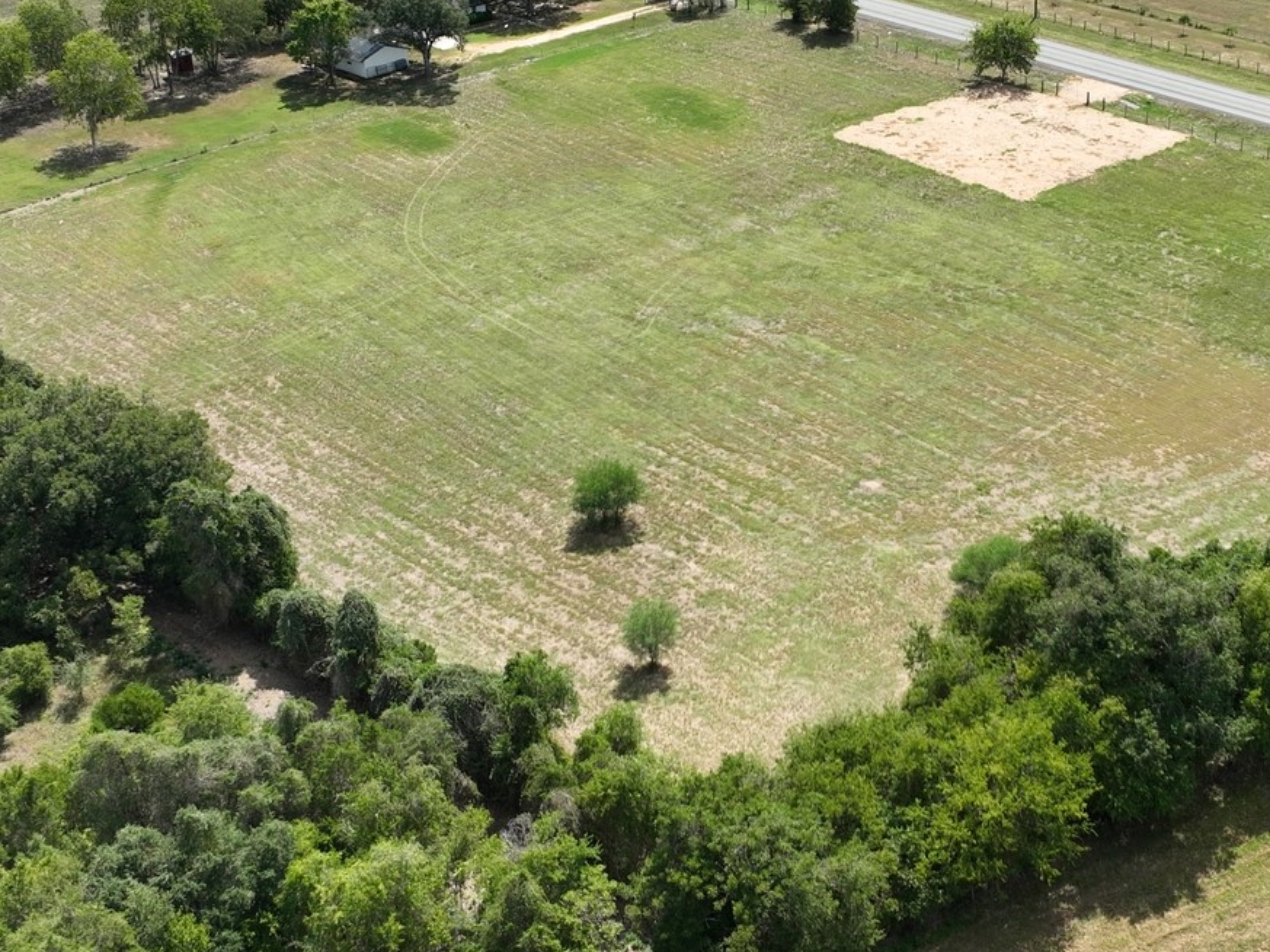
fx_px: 2017
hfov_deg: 34.6
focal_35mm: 55
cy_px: 422
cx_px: 850
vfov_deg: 26.5
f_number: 2.8
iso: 130
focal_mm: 12.29
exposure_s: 1/1600
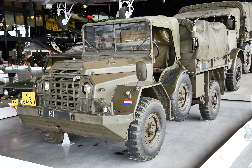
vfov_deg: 29.9
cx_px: 126
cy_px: 84
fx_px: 315
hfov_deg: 43.6
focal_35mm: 45
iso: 400
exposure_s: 1/80
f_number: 4.5
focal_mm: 30
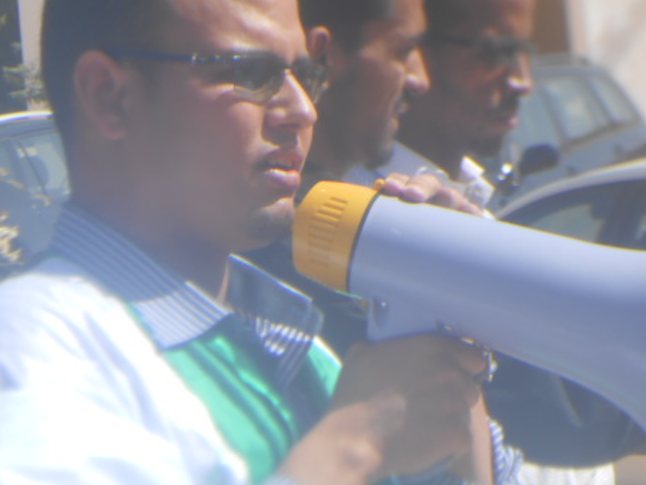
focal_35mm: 168
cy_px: 215
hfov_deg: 11.8
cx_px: 317
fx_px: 3136
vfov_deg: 8.8
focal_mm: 21.2
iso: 80
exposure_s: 1/200
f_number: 5.5
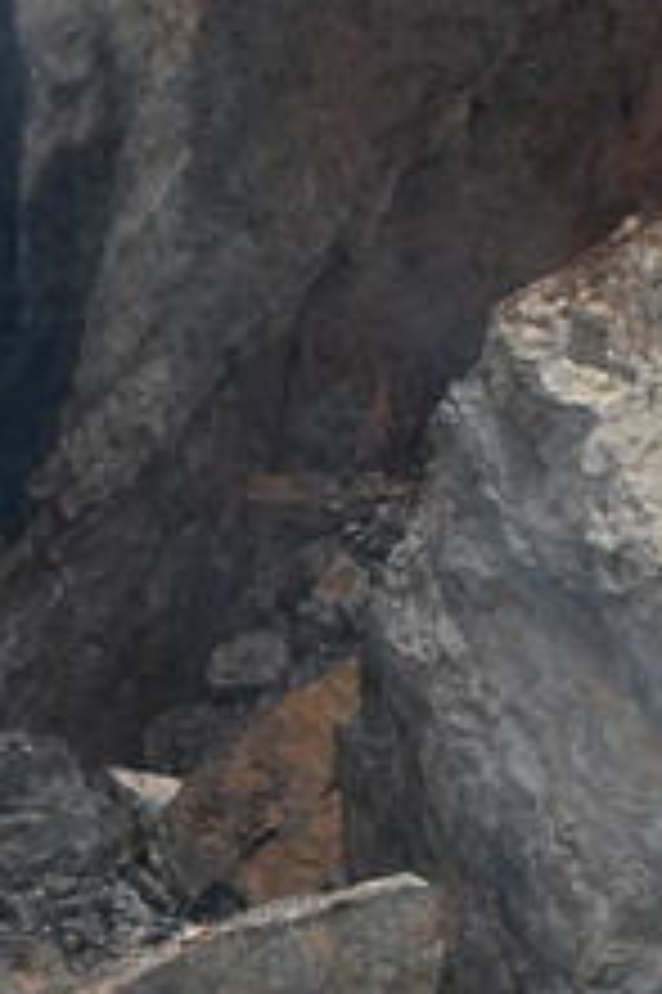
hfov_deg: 0.9
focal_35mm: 1474
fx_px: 40718
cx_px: 212
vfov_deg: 1.4
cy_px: 1205
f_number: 6.3
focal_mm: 318
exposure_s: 1/4000
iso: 1000
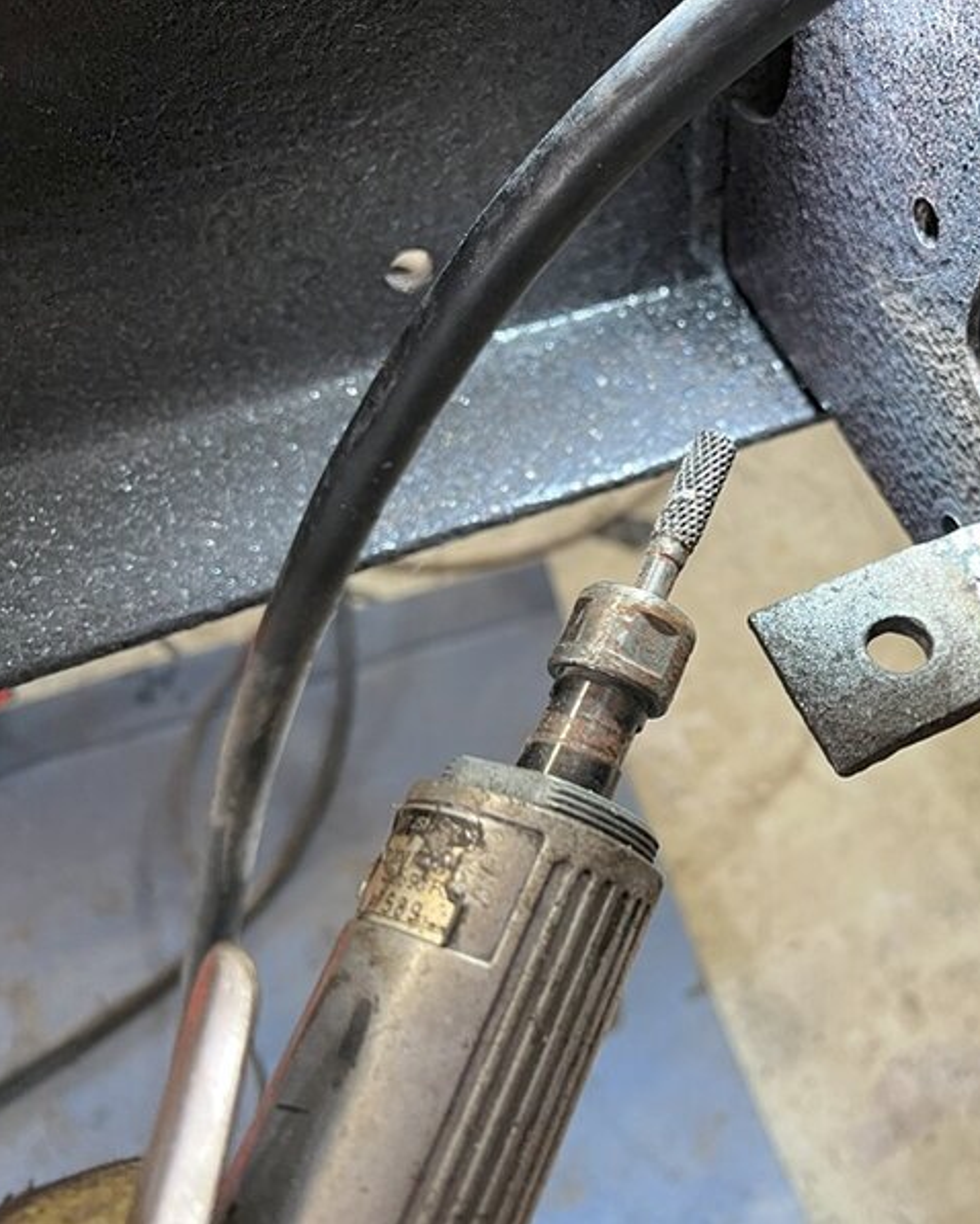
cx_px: 814
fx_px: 1232
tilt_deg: -57.6
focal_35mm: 34
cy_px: 613
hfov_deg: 41.1
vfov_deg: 52.8
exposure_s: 1/50
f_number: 1.5
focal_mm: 5.7
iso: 250
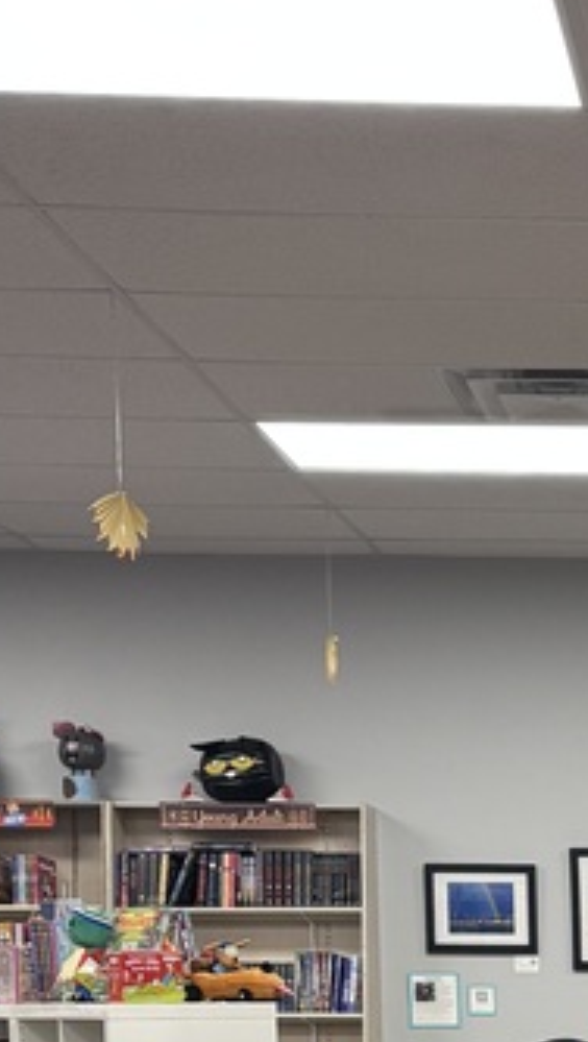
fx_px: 2405
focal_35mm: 87
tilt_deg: -5.1
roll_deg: -0.4
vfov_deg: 22.8
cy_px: 1198
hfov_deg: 12.8
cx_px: 1007
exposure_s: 1/120
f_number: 1.6
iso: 125
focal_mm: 5.96
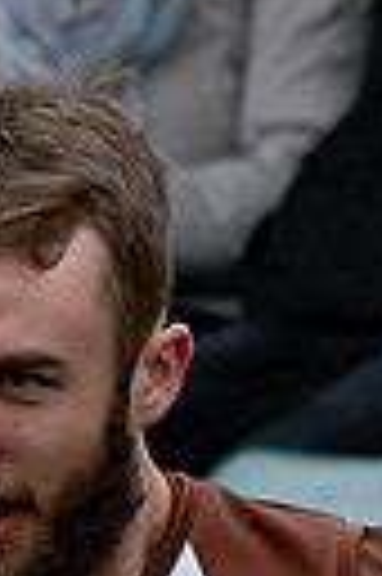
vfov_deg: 0.8
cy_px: 706
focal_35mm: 2697
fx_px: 43040
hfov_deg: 0.5
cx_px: 94
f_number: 5
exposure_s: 1/800
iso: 640
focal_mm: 135
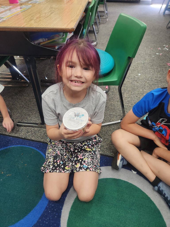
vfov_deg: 73.9
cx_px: 85
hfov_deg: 58.9
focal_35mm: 23
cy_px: 114
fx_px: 151
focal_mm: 5.4
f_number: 1.8
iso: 160
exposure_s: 1/120
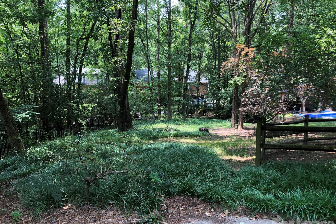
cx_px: 164
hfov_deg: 61.9
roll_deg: +0.0
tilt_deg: -8.7
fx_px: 280
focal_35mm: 30
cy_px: 122
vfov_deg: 43.6
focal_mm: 3.99
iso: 50
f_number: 1.8
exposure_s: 1/120
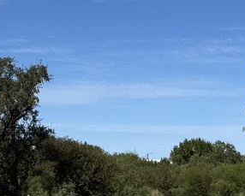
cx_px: 89
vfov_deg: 12.9
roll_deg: -1.9
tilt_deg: -1.7
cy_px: 201
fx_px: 856
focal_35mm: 118
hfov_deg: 16.3
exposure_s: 1/7092
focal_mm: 6.76
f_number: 1.78
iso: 80
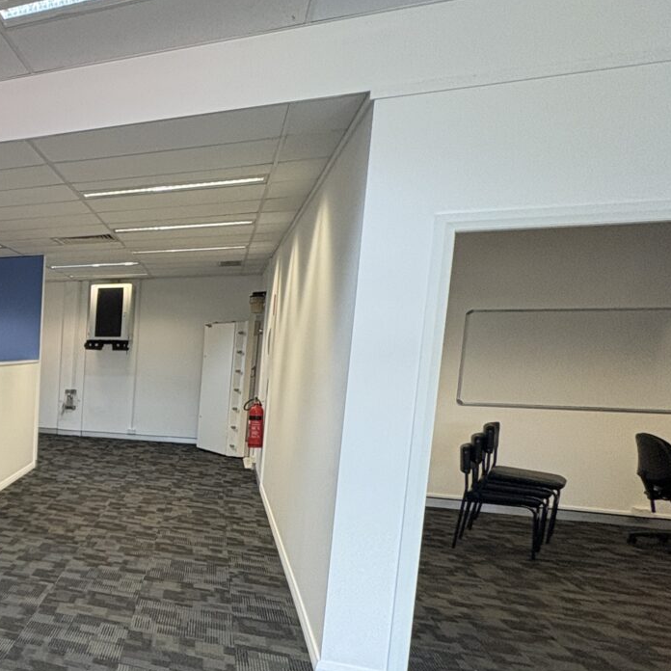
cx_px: -179
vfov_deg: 50.5
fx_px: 702
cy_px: 424
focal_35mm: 32
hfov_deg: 36.1
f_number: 2.2
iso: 160
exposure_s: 1/50
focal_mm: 2.22
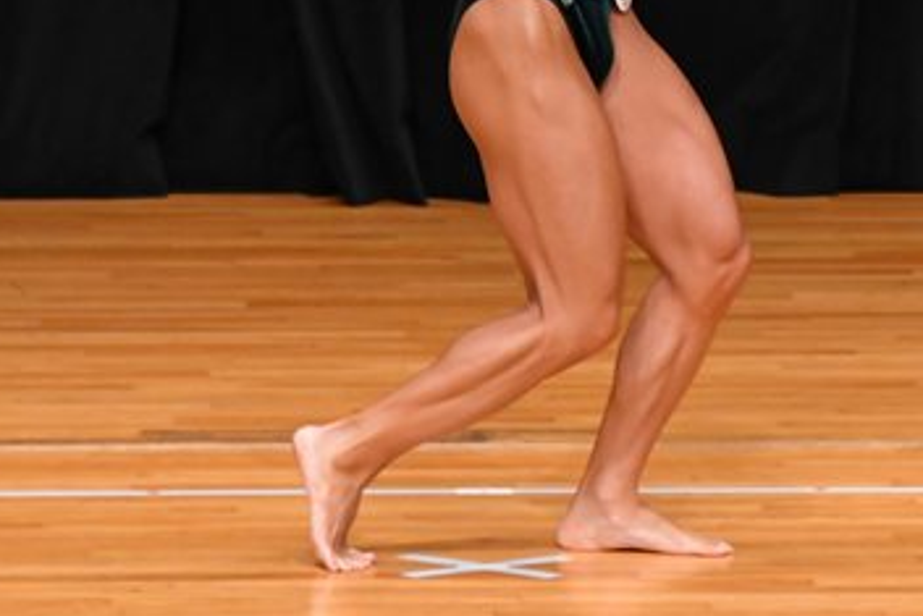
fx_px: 16081
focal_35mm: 627
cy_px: 60
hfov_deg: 3.3
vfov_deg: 2.2
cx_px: 680
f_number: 5.6
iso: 3200
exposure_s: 1/400
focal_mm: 190
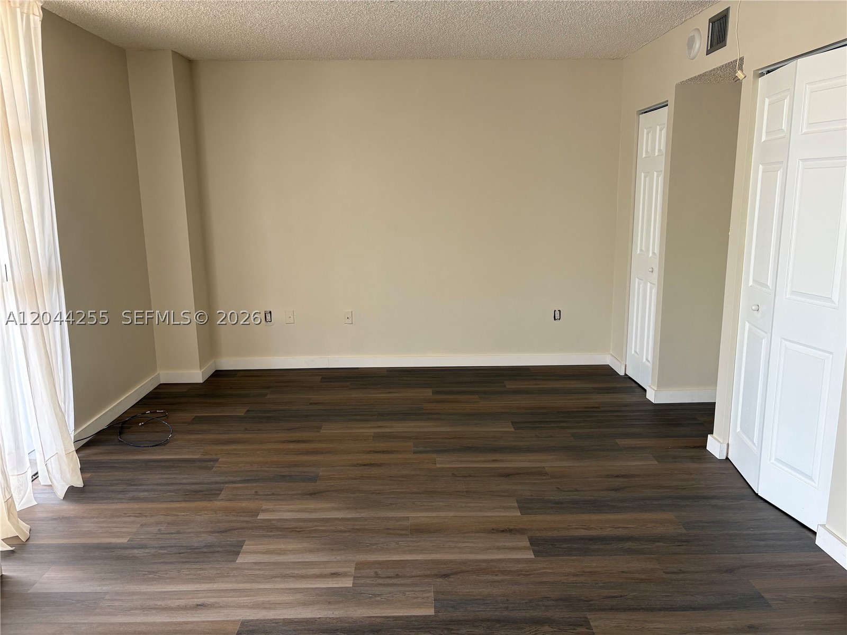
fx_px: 636
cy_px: 318
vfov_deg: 53.1
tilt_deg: -11.5
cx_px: 424
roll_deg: +1.1
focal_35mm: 26
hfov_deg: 67.3
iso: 80
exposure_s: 1/122
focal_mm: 5.96
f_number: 1.6
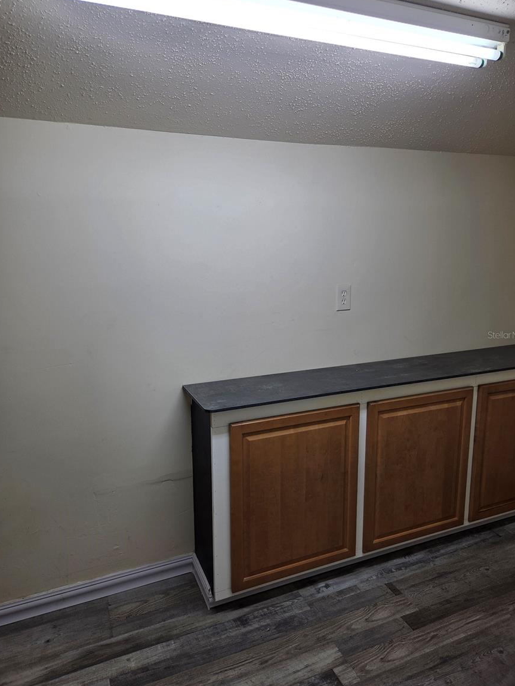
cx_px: 261
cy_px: 335
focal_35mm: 24
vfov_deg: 71.6
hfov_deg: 56.8
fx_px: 476
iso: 32
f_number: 1.8
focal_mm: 5.4
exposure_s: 1/120
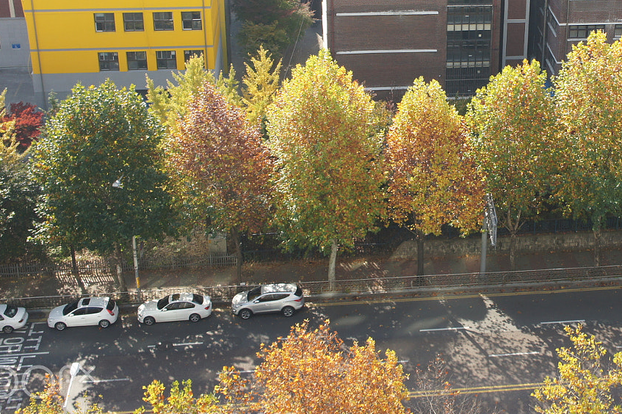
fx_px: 1174
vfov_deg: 19.8
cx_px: 501
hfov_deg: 29.0
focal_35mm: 68
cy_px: 88
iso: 200
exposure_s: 1/160
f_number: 8
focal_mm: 24
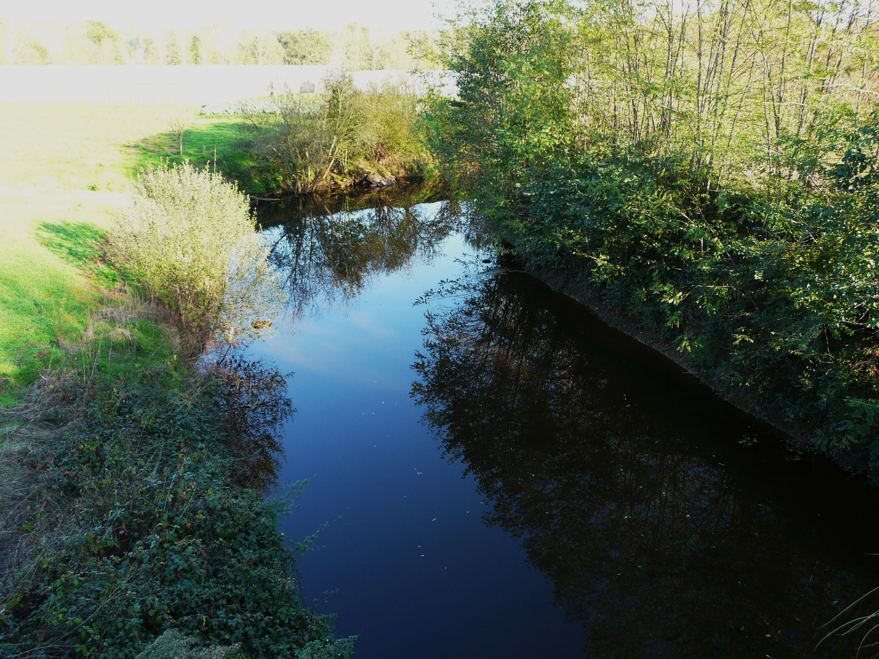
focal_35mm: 28
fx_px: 711
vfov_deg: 49.7
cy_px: 330
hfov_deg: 63.4
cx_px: 440
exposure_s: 1/100
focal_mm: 4.6
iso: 100
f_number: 3.2
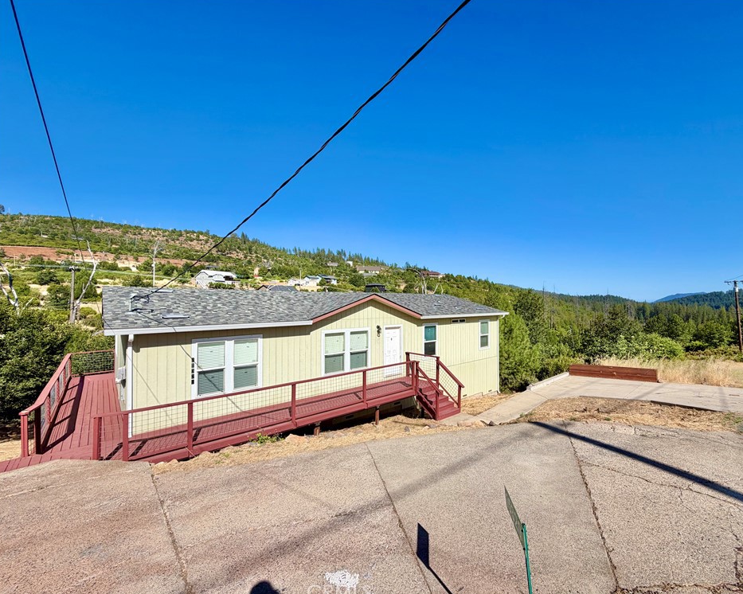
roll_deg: -0.6
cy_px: 298
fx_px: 330
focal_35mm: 15
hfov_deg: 96.6
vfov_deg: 84.0
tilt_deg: +0.0
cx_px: 401
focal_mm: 2.22
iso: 20
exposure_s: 1/1087
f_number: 2.2
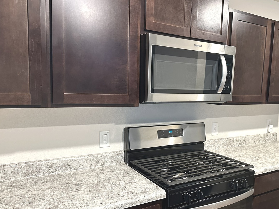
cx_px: 176
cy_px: 121
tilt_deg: -6.9
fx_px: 258
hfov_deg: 56.1
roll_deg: -2.4
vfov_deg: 44.0
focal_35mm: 32
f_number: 1.78
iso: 640
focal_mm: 6.86
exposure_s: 1/60
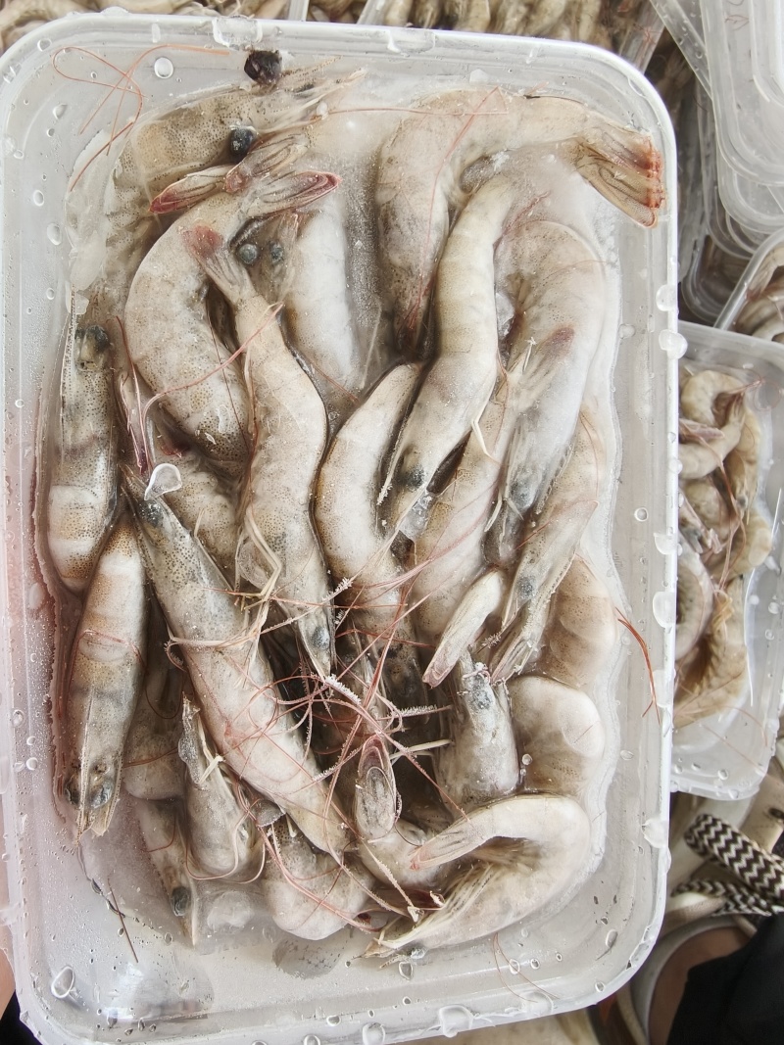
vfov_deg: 73.9
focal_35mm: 23
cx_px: 392
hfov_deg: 58.9
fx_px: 695
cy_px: 522
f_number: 2
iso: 100
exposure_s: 1/100
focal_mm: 2.32
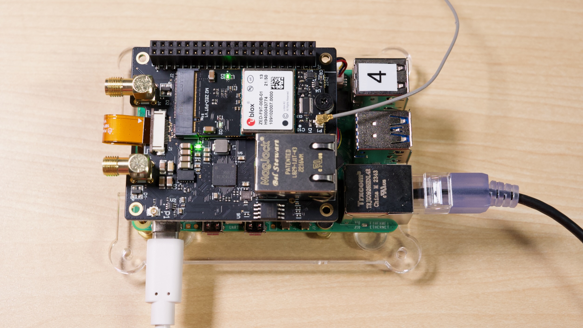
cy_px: 176
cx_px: 292
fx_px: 974
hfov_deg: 33.3
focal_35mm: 63
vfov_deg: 19.1
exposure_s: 1/60
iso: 5000
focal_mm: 60
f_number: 9
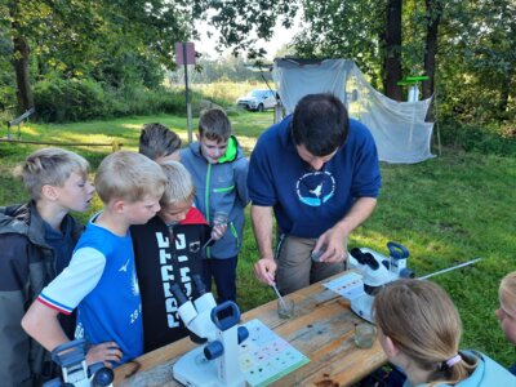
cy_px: 194
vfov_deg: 54.9
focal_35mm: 25
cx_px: 258
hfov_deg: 69.4
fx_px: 373
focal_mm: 4.6
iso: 32
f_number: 2
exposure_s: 1/50
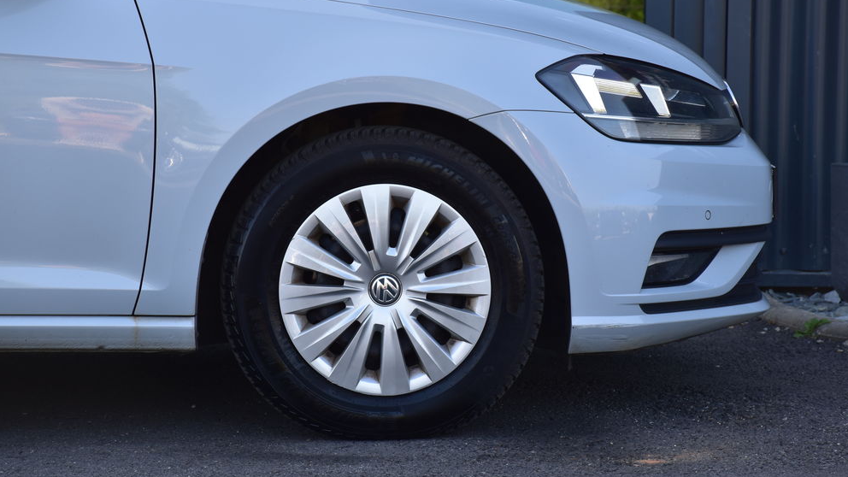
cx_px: 425
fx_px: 3385
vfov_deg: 8.1
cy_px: 218
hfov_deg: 14.3
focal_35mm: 151
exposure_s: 1/125
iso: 400
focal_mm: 95
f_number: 9
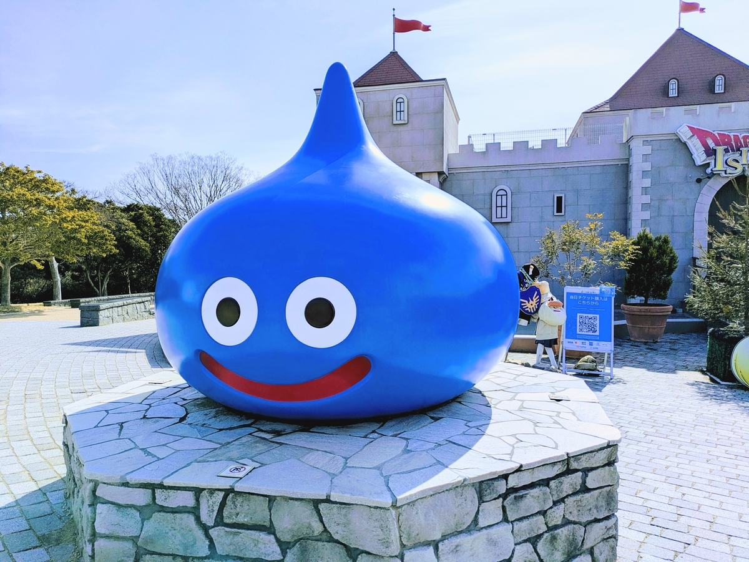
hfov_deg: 69.4
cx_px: 374
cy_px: 281
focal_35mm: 25
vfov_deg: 54.9
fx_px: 541
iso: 57
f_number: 1.89
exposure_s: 1/7092
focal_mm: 5.43
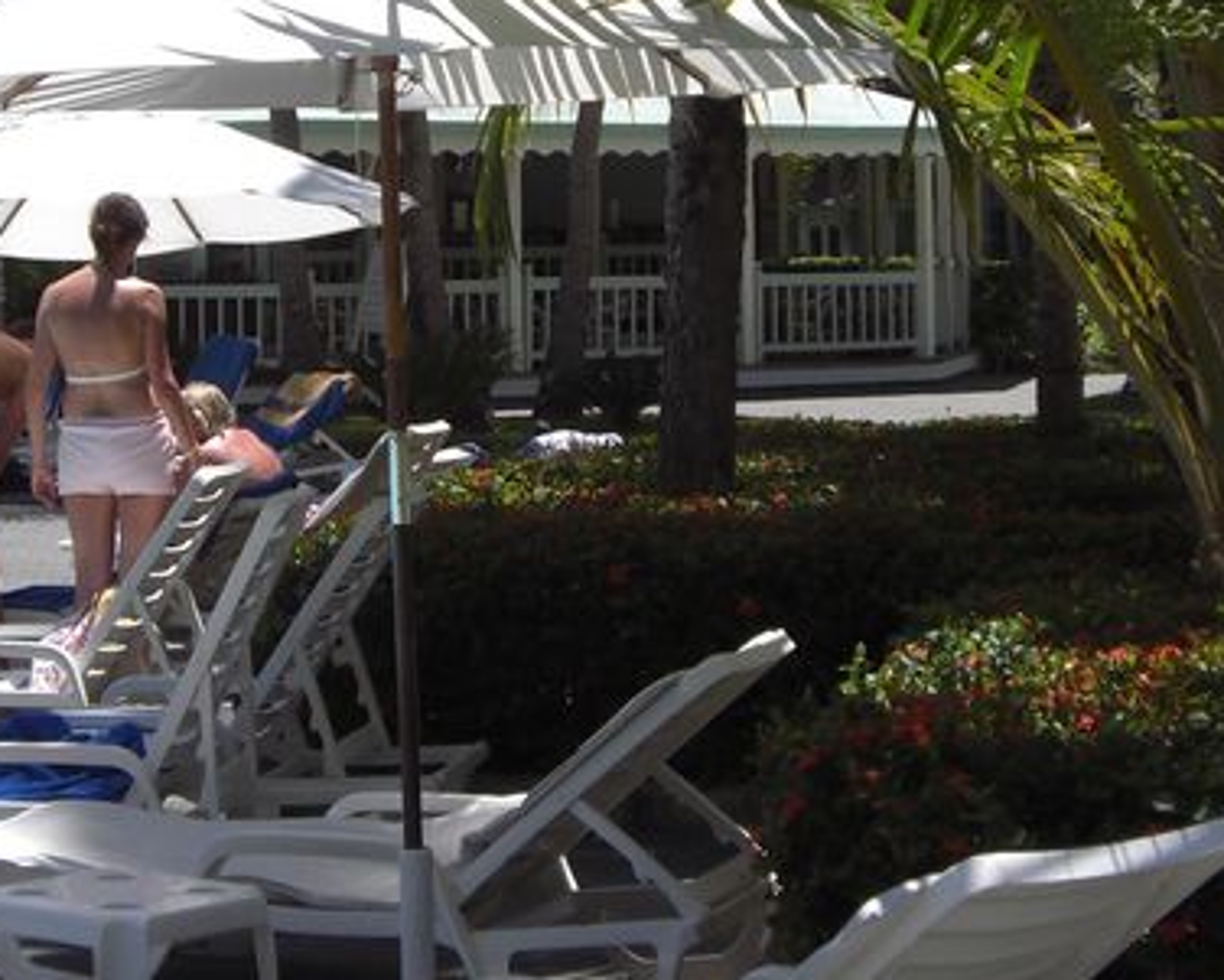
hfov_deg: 19.0
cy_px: 251
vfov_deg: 15.2
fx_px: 3660
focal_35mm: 101
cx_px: 553
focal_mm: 6.2
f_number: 8
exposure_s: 1/160
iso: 64
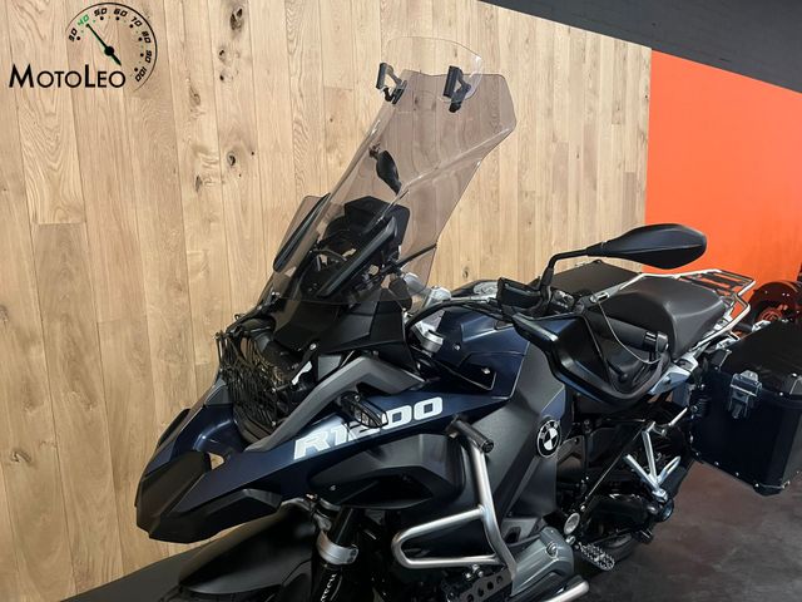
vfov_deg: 53.1
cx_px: 401
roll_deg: +1.9
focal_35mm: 26
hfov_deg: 67.3
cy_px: 301
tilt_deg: -8.4
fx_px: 602
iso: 500
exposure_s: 1/33
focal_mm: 5.1
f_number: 1.6
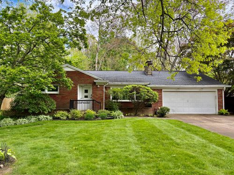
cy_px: 88
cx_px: 117
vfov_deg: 53.1
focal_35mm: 26
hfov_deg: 67.3
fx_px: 176
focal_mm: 5.96
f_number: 1.6
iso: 64
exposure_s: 1/673
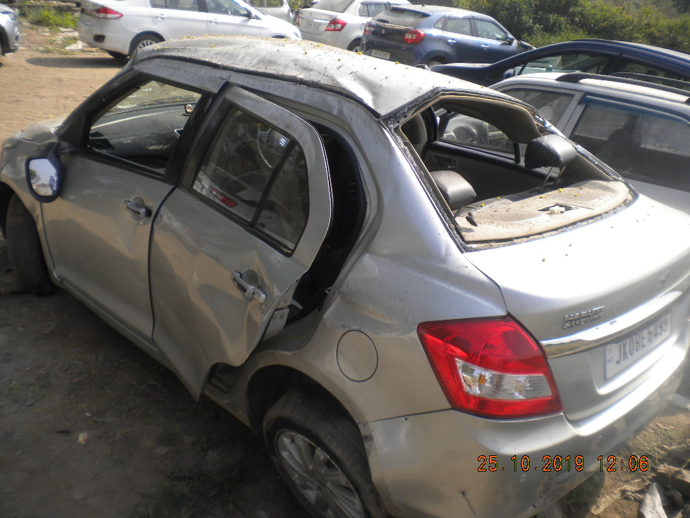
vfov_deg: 40.7
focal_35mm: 35
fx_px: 698
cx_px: 345
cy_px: 259
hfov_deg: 52.6
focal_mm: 6.3
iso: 80
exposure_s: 1/344
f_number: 4.6
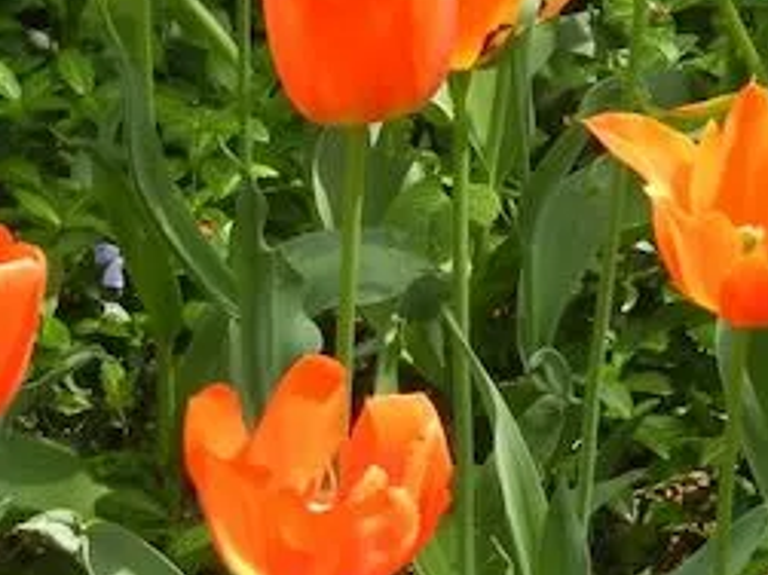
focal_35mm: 212
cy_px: 122
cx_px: 242
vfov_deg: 7.0
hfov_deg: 9.3
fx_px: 4701
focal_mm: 9.3
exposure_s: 1/204
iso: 160
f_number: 3.9
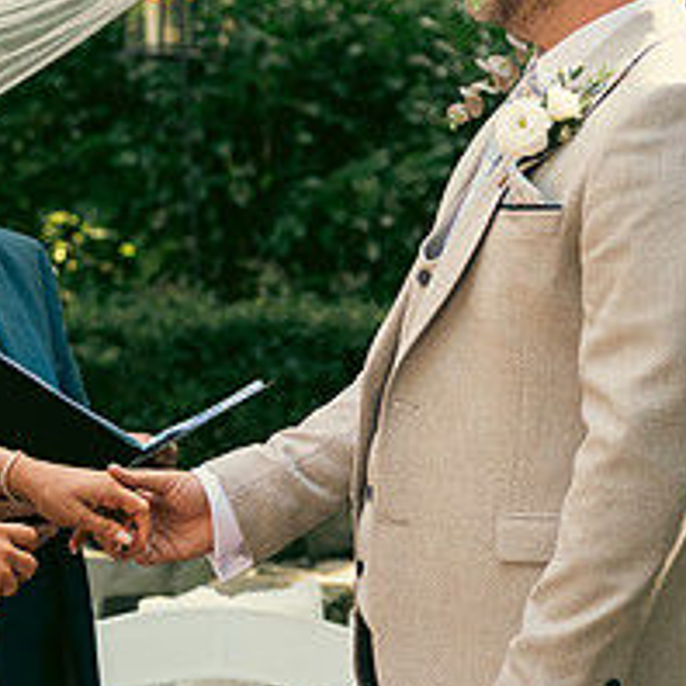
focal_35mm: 154
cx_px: 125
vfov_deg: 11.3
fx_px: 3453
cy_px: 296
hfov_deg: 11.3
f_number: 3.5
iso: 320
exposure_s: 1/160
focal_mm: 62
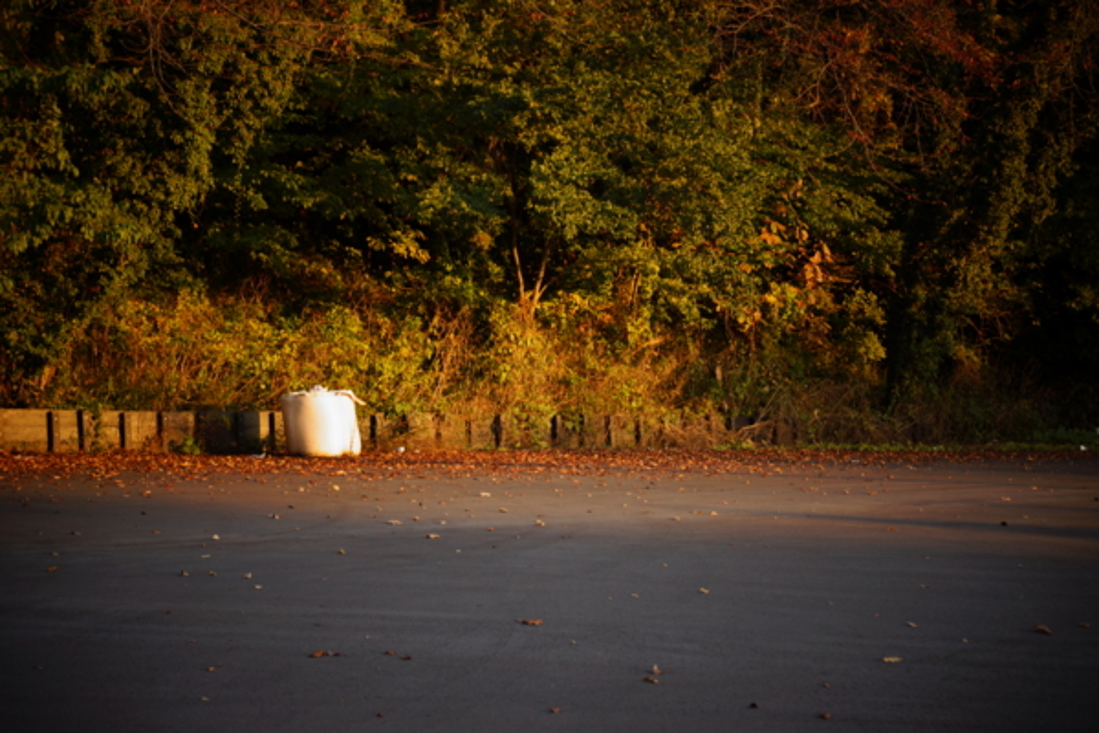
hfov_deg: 37.9
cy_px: 366
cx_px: 550
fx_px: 1603
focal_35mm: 52
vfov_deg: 25.8
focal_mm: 35
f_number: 5.6
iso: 100
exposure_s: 1/80
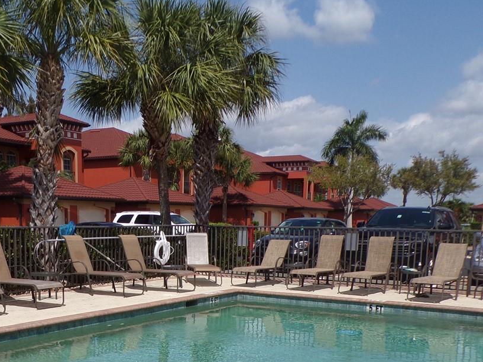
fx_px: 656
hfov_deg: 40.1
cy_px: 332
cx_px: 171
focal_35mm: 47
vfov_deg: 29.5
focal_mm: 4.3
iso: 80
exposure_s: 1/850
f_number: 5.8
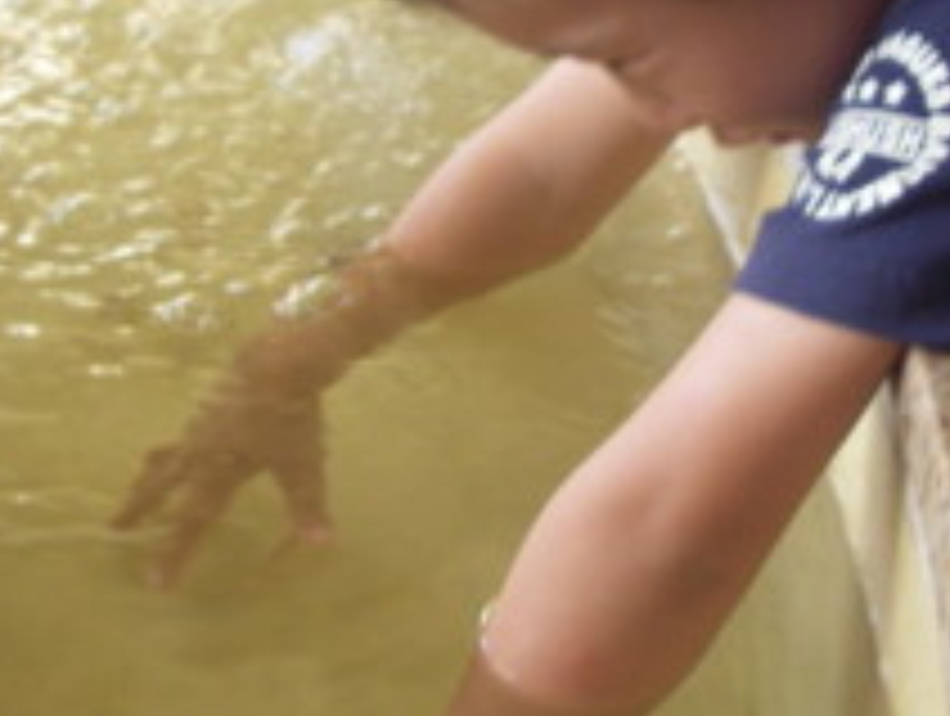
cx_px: 599
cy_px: 131
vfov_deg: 18.1
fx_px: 2227
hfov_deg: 24.0
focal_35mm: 81
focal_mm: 6.3
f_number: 3.3
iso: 160
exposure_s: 1/40
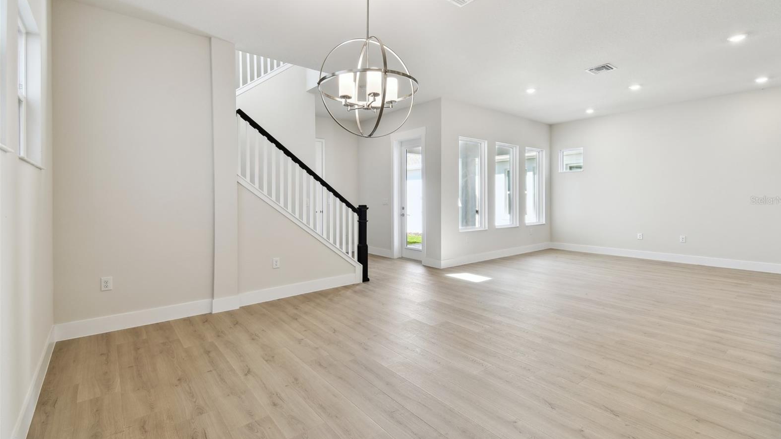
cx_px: 397
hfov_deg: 99.4
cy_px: 200
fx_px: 331
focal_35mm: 16
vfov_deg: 67.0
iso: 100
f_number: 7.1
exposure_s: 1/10
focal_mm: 10
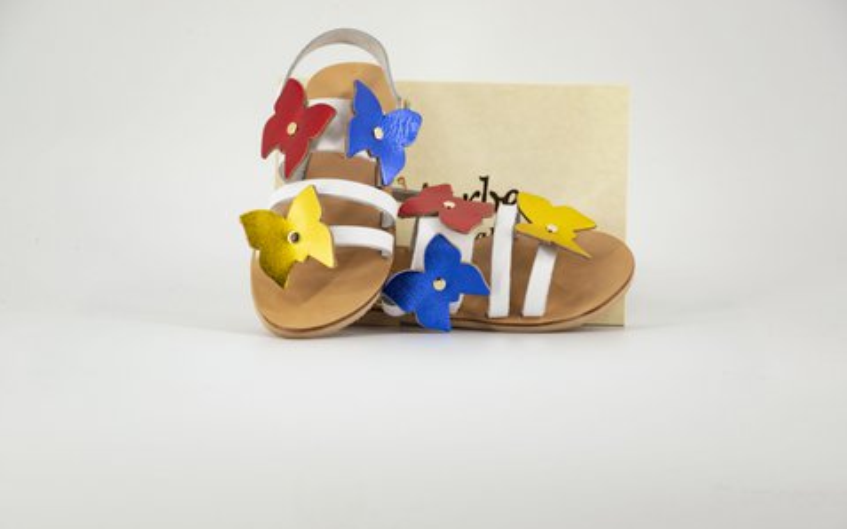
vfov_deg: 10.0
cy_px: 265
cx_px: 424
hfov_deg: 16.0
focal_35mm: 131
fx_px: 3012
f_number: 5.6
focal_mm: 85
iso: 100
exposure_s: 1/80
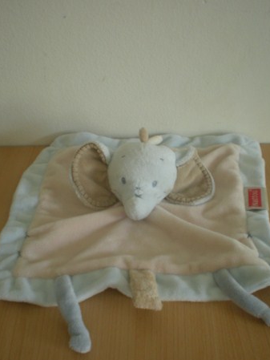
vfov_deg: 42.9
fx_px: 457
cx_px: 140
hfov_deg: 32.9
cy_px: 196
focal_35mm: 44
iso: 200
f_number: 3.1
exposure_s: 1/31
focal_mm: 6.3
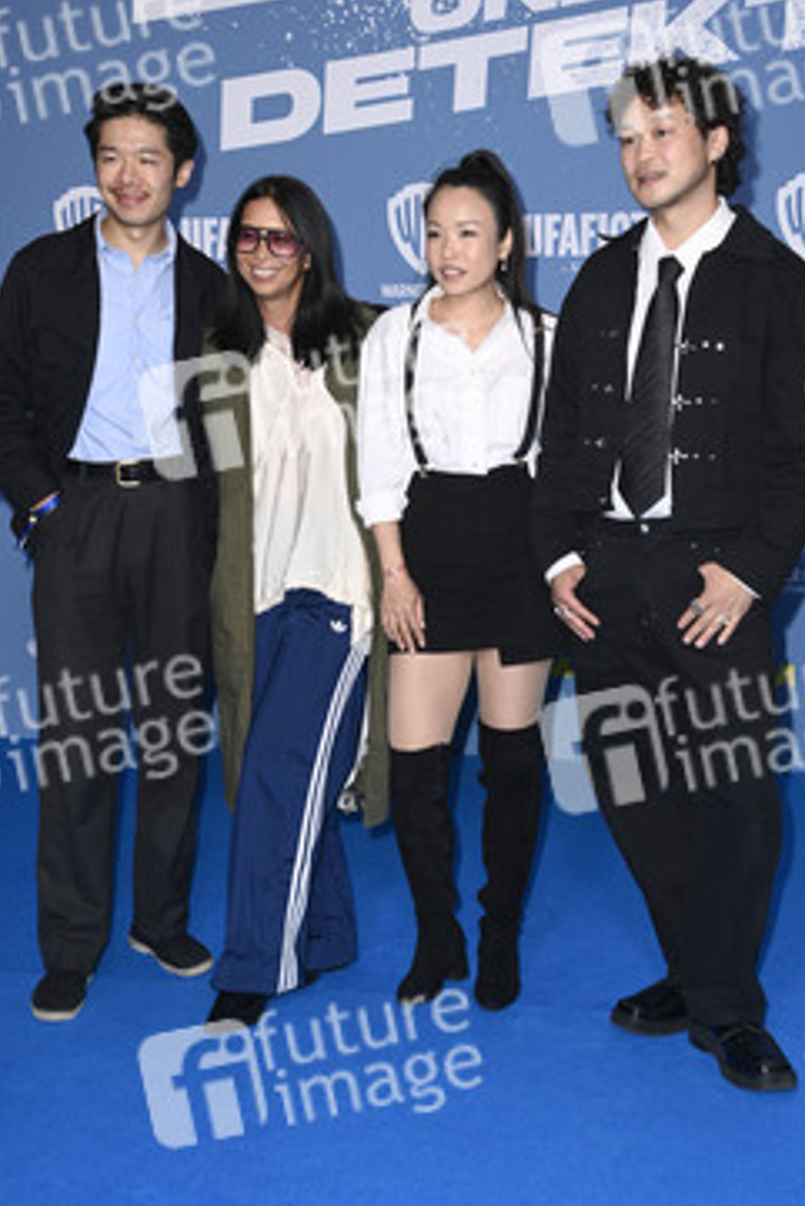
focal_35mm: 62
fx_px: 2077
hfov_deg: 21.9
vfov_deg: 32.4
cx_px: 408
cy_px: 568
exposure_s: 1/250
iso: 1250
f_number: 5.6
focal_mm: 56
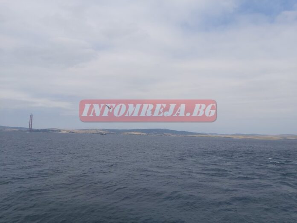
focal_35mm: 26
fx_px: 223
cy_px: 112
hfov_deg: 67.3
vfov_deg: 53.1
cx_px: 148
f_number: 1.7
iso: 64
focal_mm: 3.92
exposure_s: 1/4102
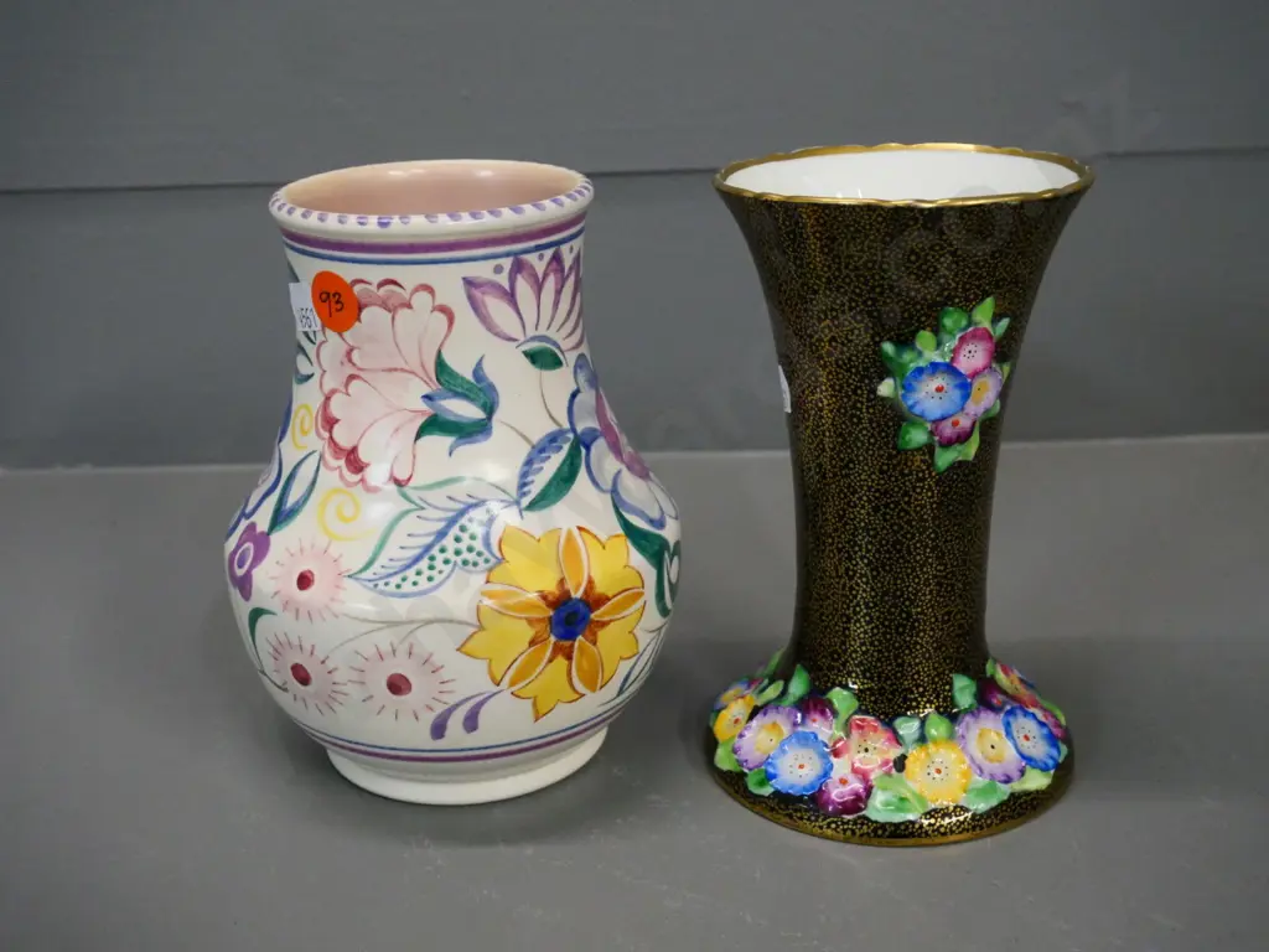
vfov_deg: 32.9
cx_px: 634
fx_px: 1613
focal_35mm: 44
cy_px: 476
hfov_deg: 42.9
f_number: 5.6
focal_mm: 22
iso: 3200
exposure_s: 1/125
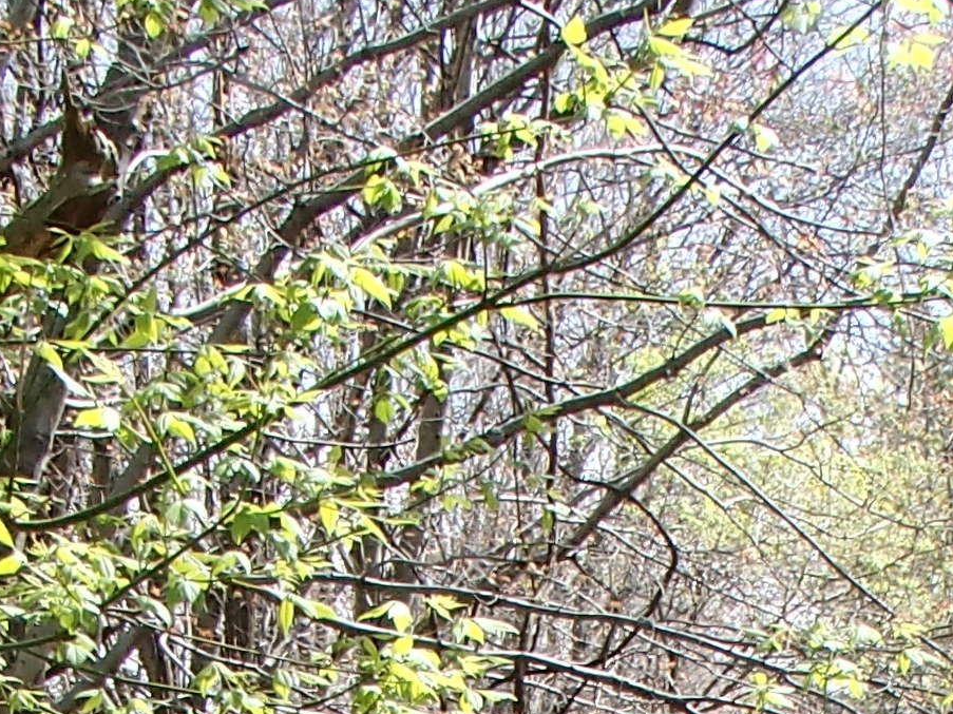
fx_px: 3386
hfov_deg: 15.9
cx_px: 820
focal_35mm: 123
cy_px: 1495
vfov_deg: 10.8
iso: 100
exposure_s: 1/320
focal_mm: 5
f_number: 3.9
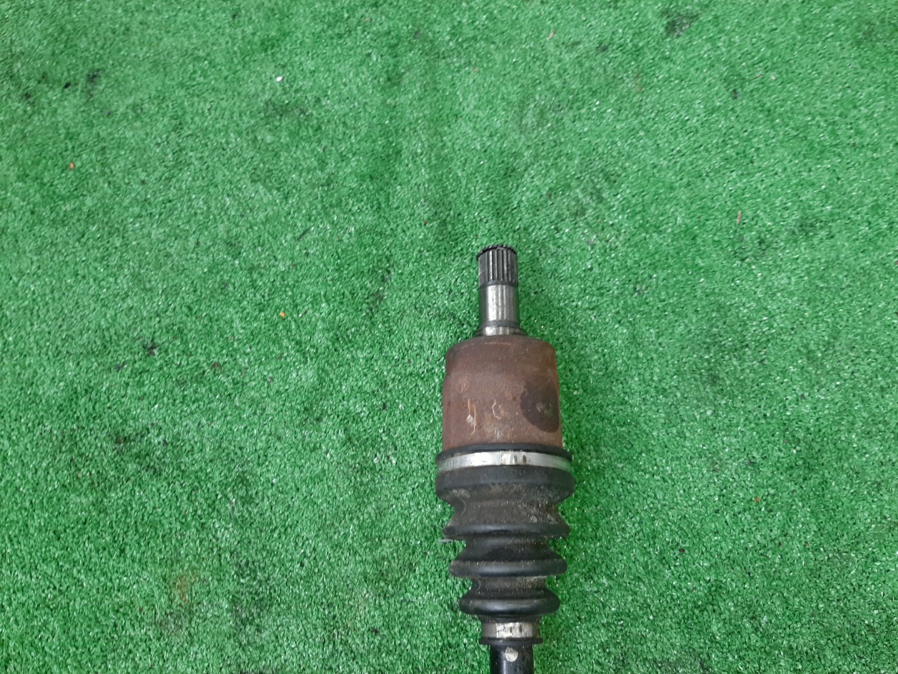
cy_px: 337
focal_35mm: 26
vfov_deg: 53.1
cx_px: 449
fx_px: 674
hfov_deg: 67.3
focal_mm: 3.93
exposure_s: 1/50
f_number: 1.7
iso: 93
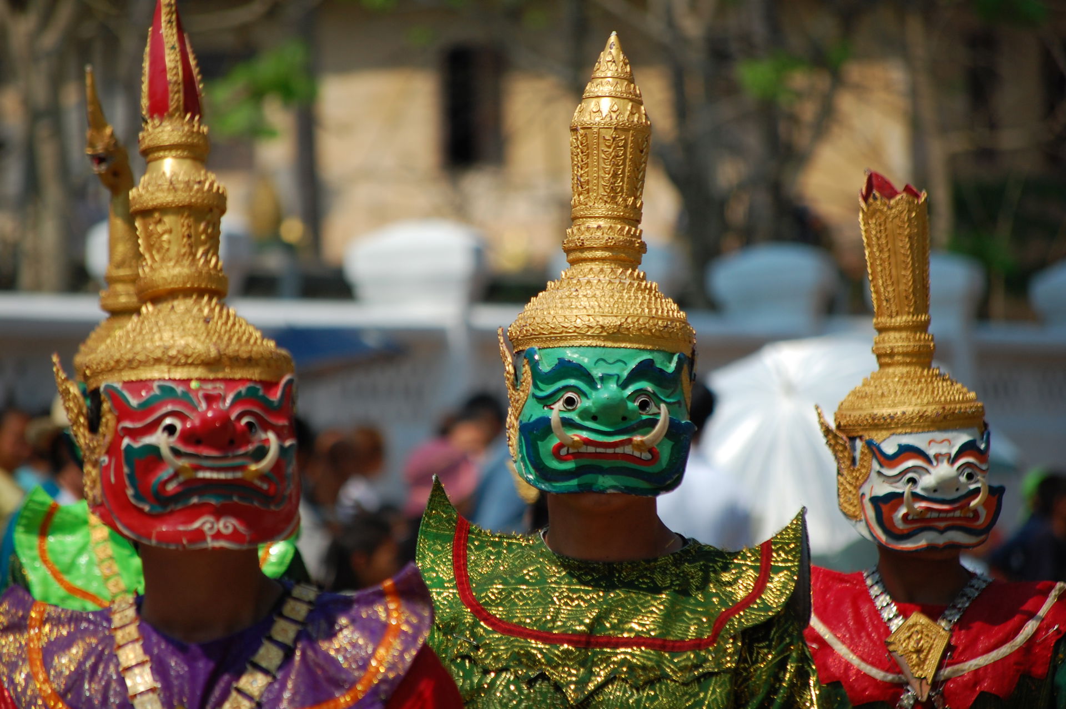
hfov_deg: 6.9
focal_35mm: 300
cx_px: 533
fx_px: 8876
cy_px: 354
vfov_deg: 4.6
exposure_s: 1/1000
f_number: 5.6
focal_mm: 200
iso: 200
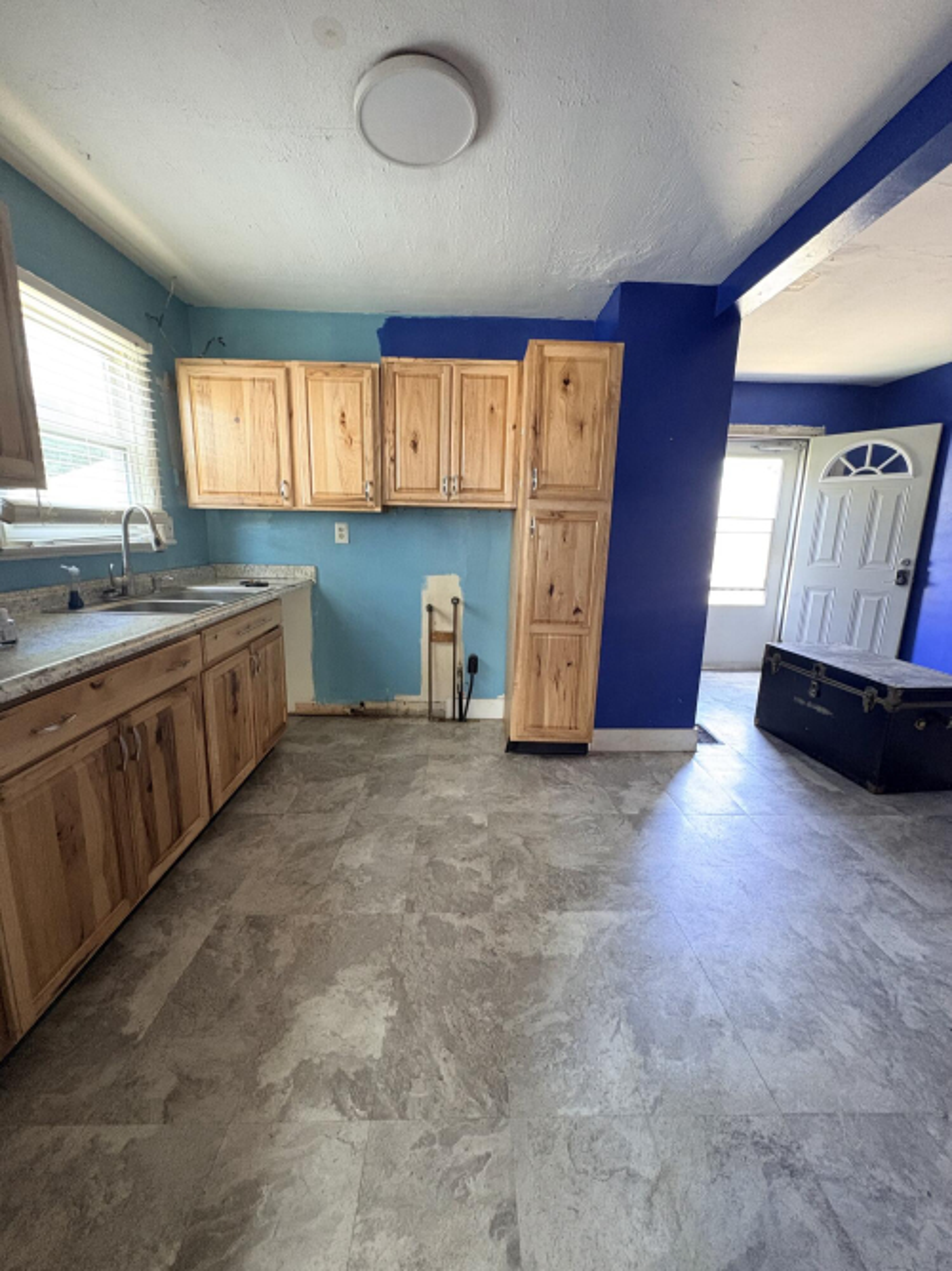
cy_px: 636
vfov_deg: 102.1
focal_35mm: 14
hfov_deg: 85.7
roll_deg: -1.0
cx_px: 476
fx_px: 514
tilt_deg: -10.2
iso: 500
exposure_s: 1/60
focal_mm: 2.22
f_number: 2.2
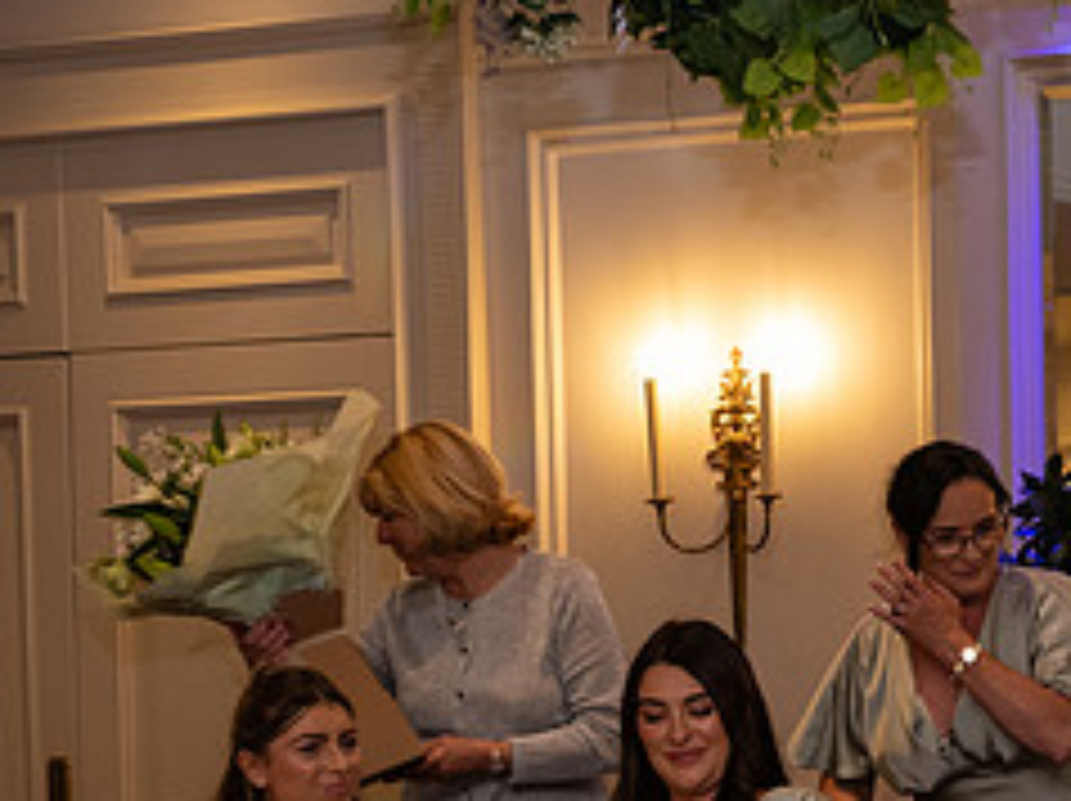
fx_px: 3987
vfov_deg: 11.3
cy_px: 821
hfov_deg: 15.1
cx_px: 981
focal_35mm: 129
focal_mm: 55
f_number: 3.5
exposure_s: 1/160
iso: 800
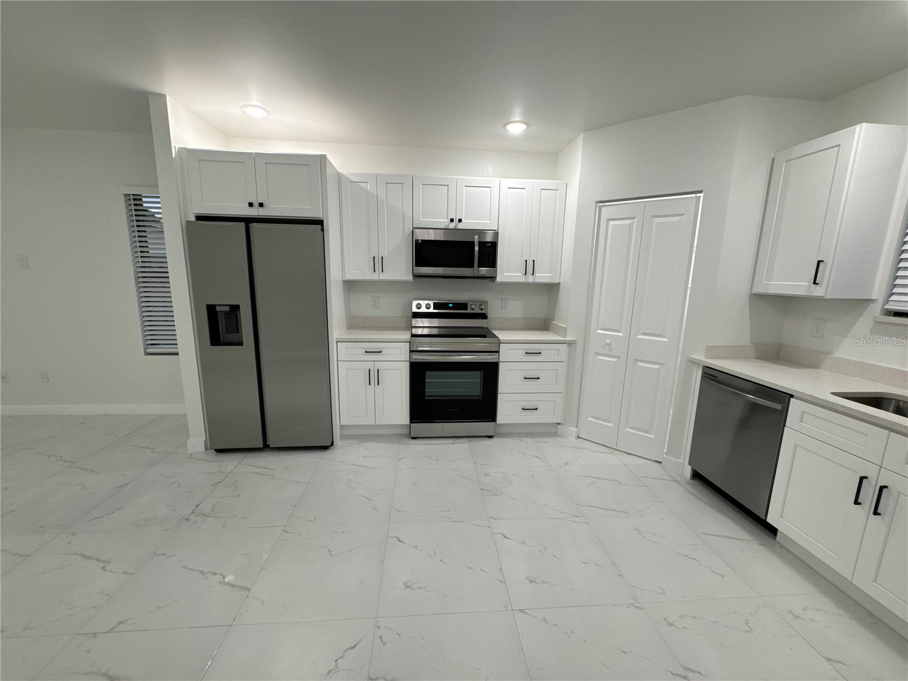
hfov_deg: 102.1
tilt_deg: -7.3
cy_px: 340
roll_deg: +0.4
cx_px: 454
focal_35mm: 14
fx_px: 367
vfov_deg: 85.7
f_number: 2.2
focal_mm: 2.22
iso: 80
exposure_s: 1/60
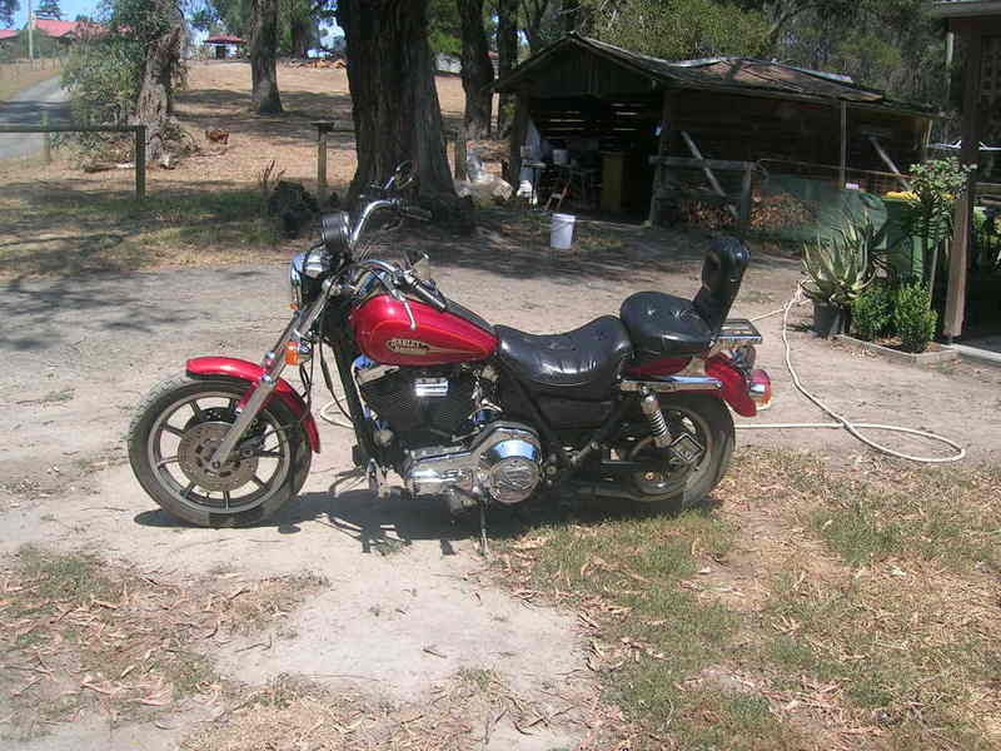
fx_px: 1012
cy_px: 376
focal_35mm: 35
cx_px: 500
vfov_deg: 40.7
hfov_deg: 52.6
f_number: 4.8
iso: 50
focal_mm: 5.4
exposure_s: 1/293
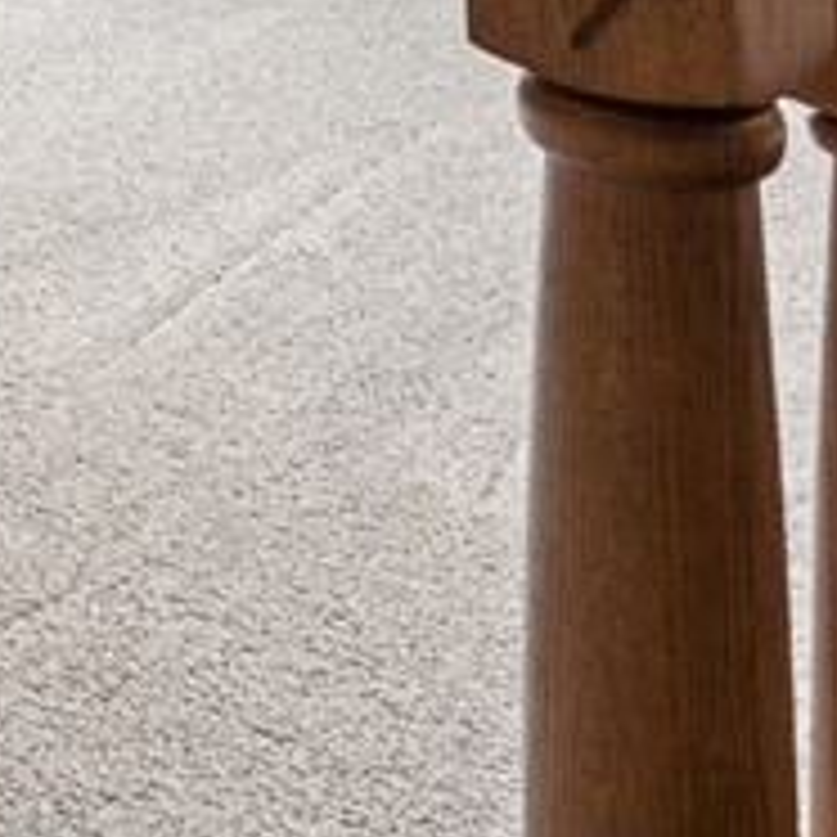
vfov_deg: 11.2
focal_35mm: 132
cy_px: -1150
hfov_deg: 10.7
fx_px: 3611
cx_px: -1361
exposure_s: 1/13
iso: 500
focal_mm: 17
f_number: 8
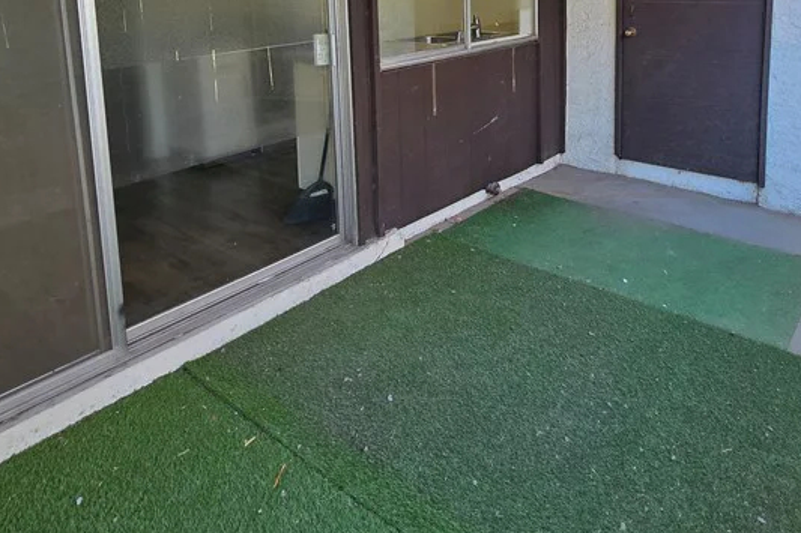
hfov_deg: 68.9
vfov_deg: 45.2
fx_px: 578
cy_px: 60
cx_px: 467
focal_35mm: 26
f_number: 2.2
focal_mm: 2.2
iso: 50
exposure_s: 1/120
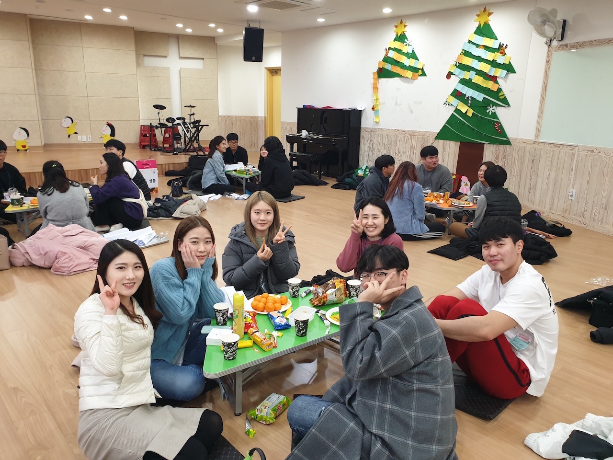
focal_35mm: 26
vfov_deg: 53.1
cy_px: 230
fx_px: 460
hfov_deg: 67.3
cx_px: 306
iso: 250
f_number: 2.4
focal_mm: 4.3
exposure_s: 1/60
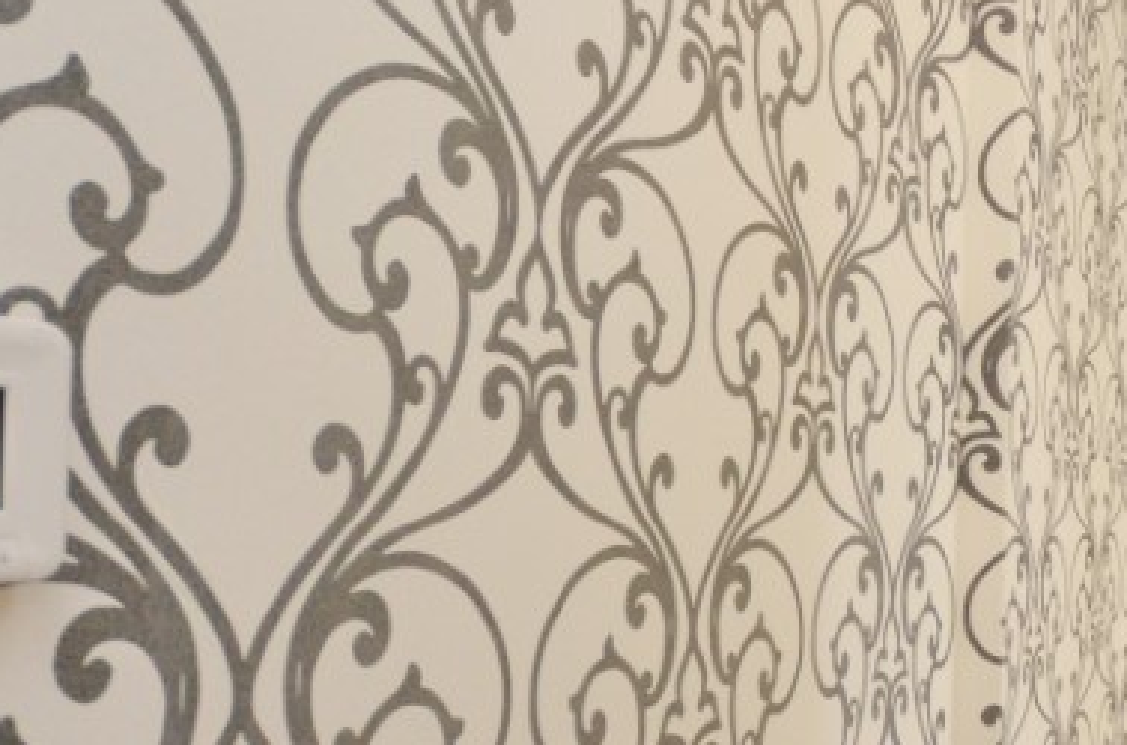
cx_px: 1282
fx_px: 1436
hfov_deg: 35.6
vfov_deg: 29.1
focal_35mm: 46
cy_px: 417
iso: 800
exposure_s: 1/60
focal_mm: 10
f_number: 4
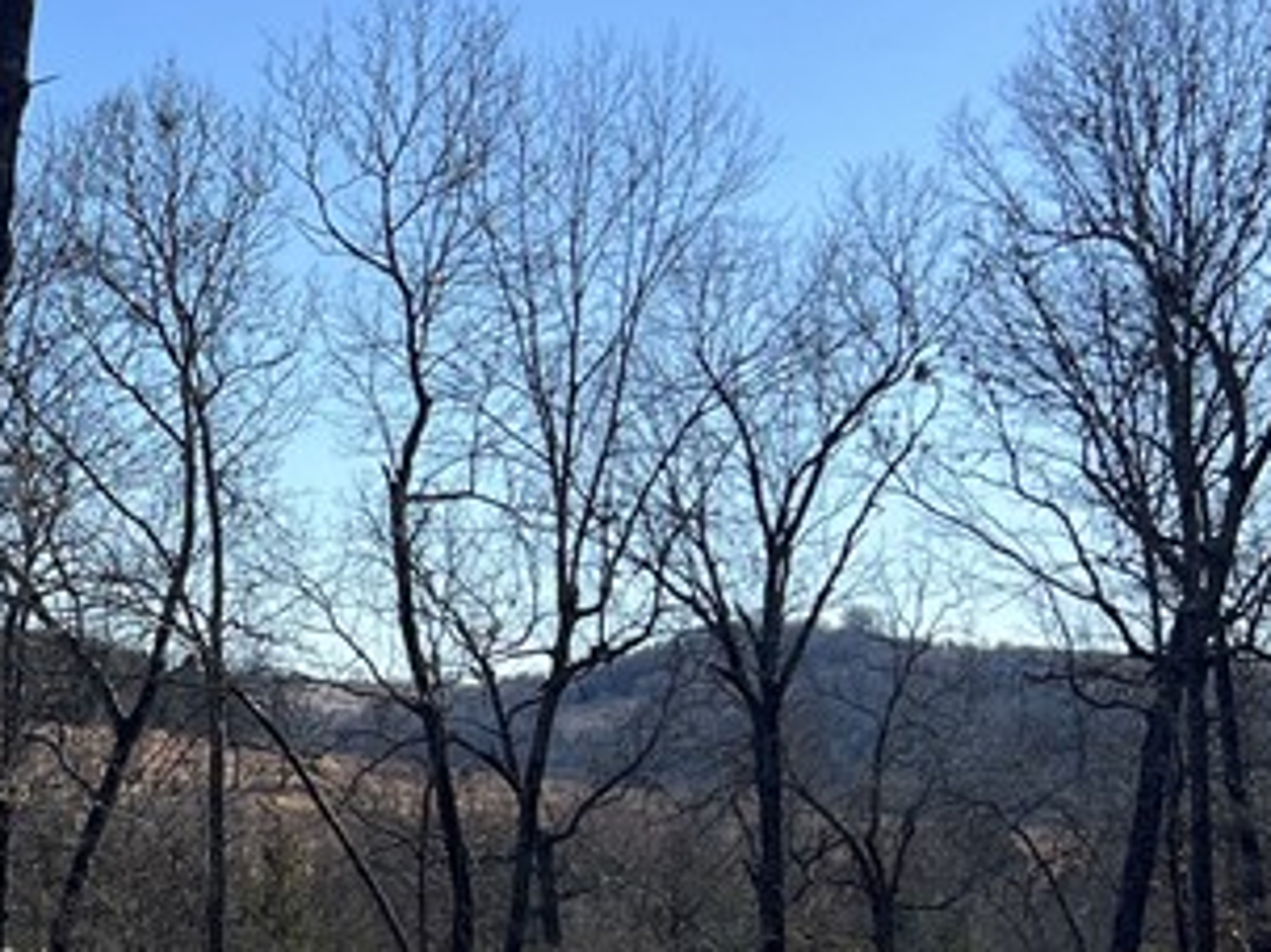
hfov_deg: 20.2
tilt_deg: +2.5
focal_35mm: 88
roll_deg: +0.5
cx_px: -419
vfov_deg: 16.7
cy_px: 755
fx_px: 3230
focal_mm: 5.7
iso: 50
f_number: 1.5
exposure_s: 1/3257
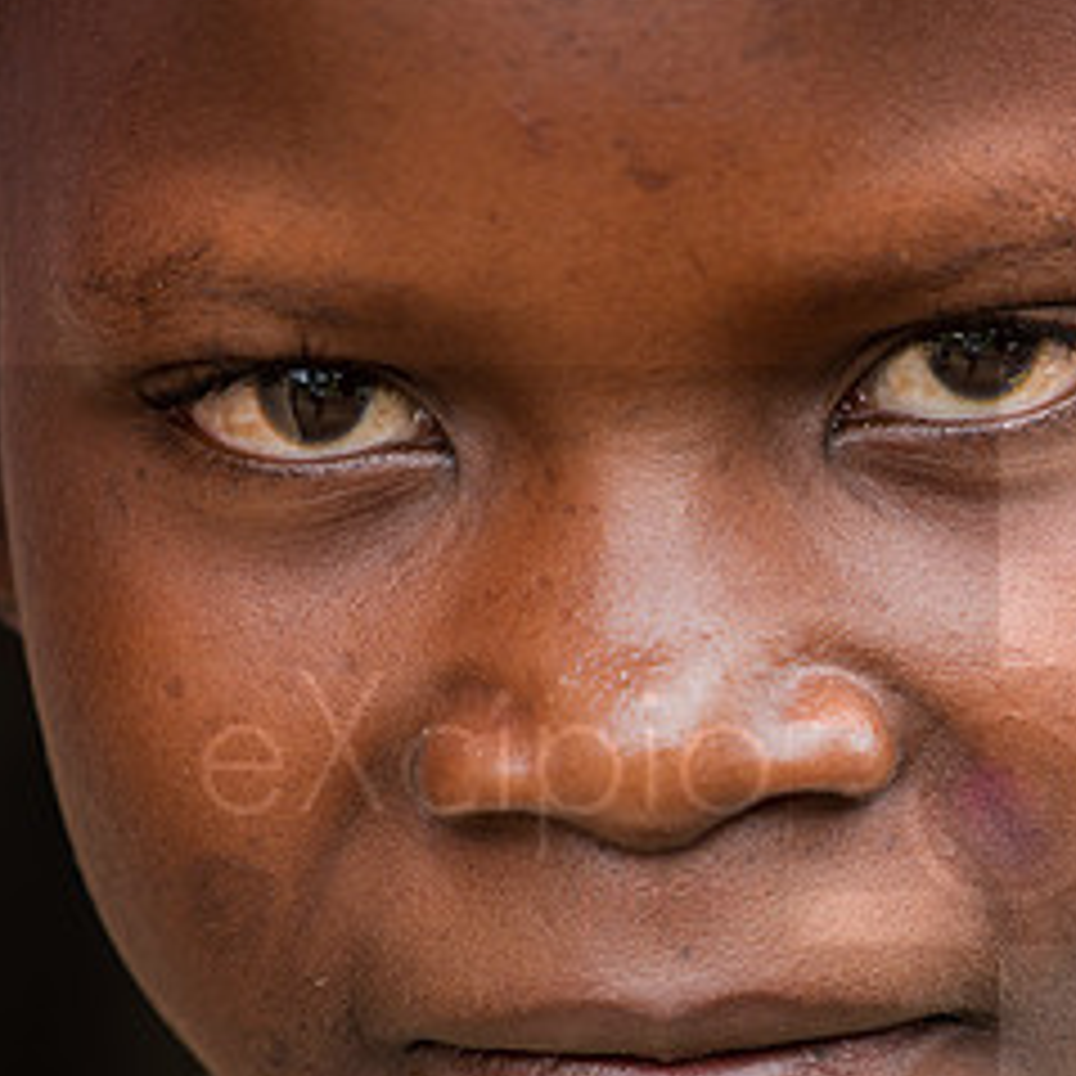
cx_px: 1004
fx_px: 14524
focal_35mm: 413
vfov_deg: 4.2
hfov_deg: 4.2
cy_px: 799
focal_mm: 200
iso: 200
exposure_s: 1/200
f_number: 4
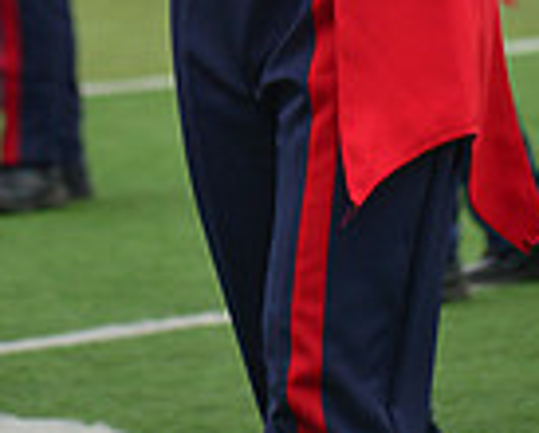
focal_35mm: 570
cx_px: 132
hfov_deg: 3.4
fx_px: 9106
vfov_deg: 2.7
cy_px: -449
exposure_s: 1/1000
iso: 200
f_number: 5.6
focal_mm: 185
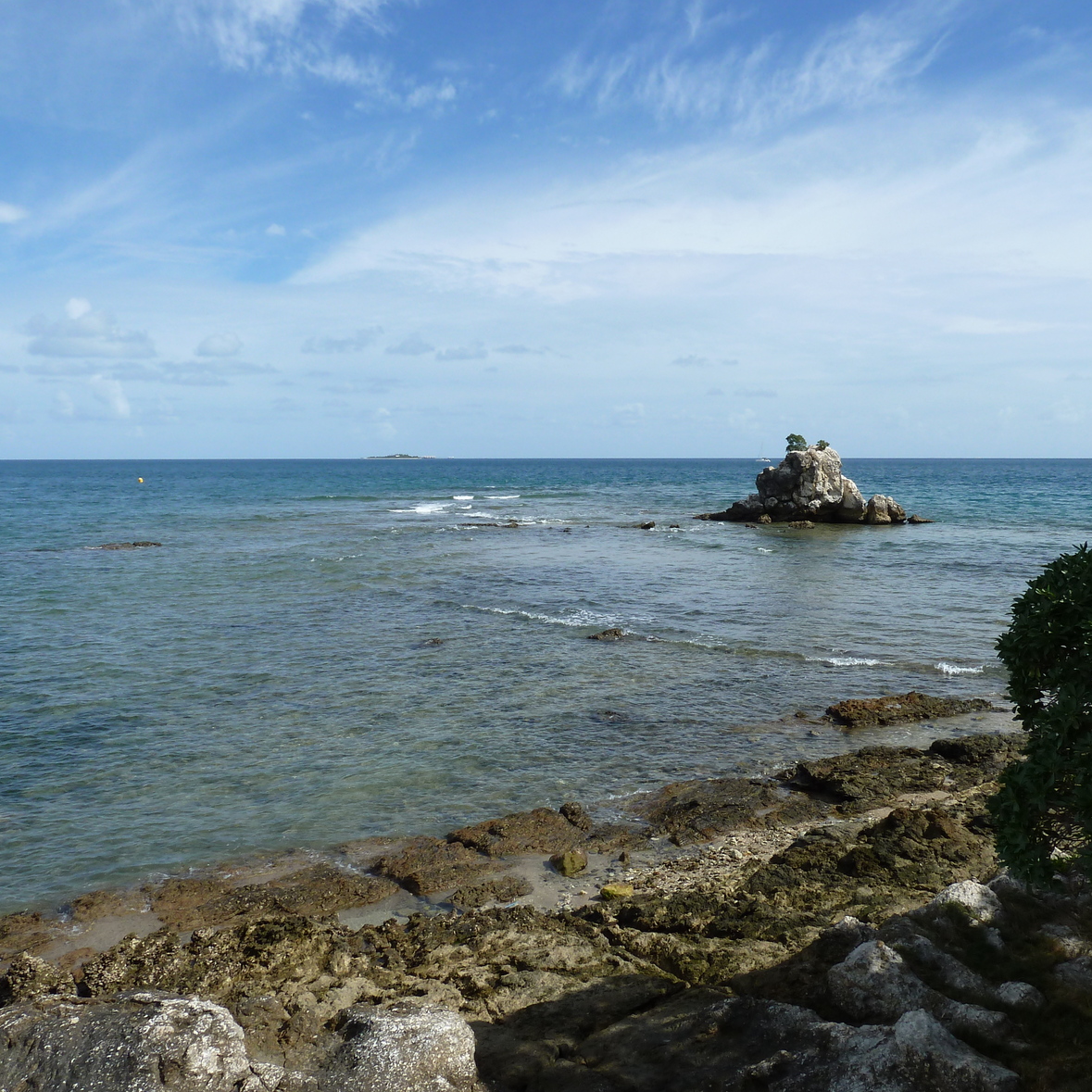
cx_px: 615
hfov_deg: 53.9
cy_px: 553
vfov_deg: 54.0
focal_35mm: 30
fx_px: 1071
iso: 80
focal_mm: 4.1
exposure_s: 1/500
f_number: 5
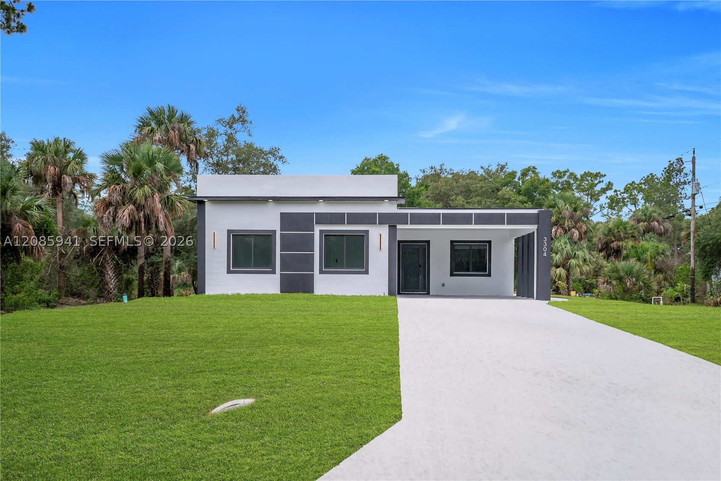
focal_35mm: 30
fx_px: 601
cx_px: 360
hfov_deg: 61.9
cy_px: 240
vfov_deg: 43.6
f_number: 7.1
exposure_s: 1/200
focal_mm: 20
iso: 100
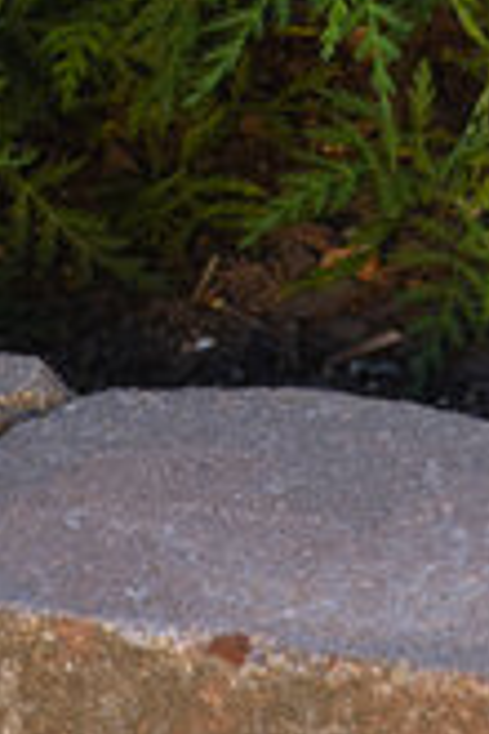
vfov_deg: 2.3
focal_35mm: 907
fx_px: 18479
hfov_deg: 1.5
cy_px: -901
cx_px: 40
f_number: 16
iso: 400
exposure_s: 1/50
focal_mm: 200
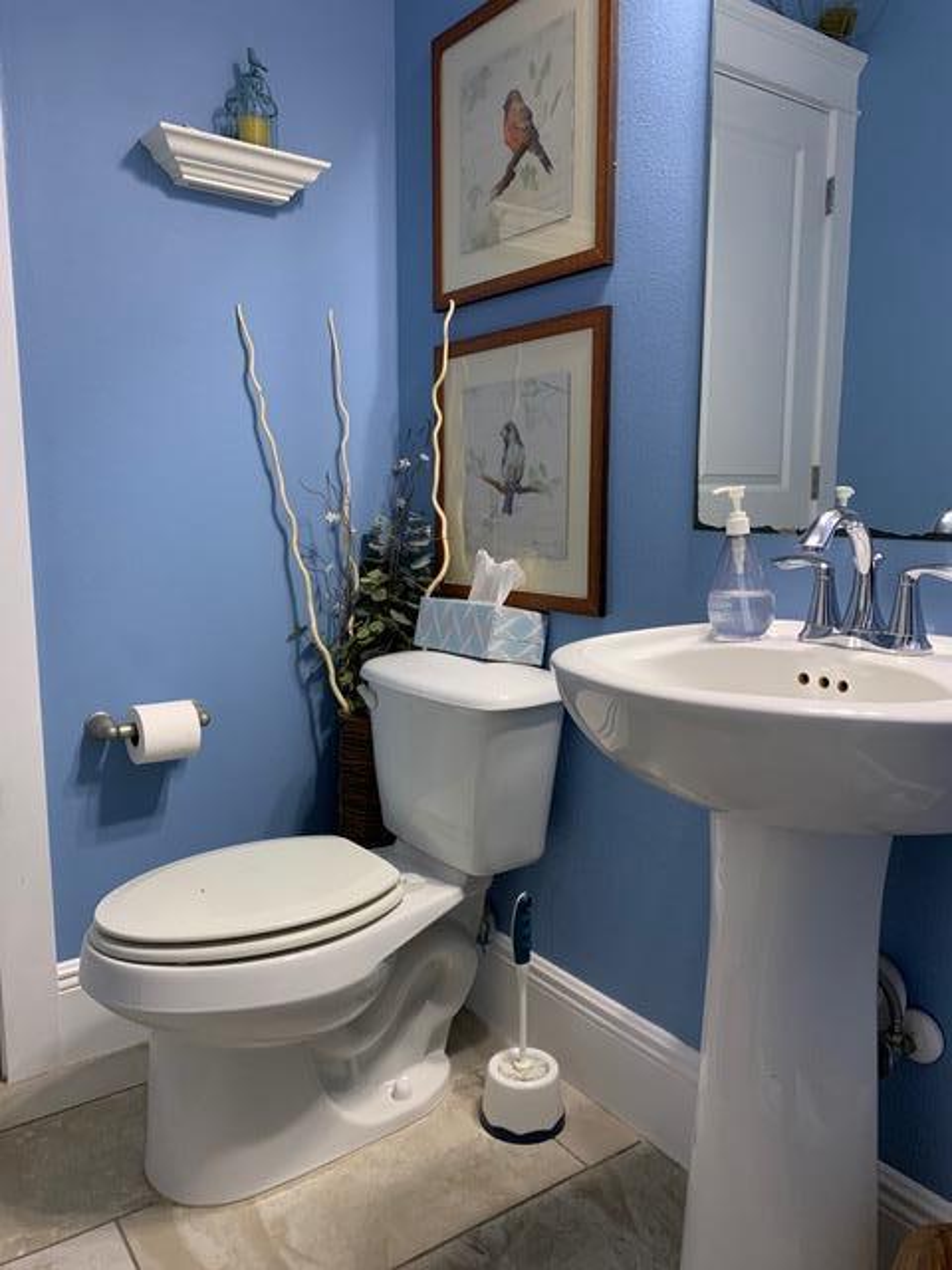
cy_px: 635
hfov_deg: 53.1
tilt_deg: -7.0
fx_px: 953
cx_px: 476
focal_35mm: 26
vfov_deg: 67.3
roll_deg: -0.6
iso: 320
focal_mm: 4.25
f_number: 1.8
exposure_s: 1/60
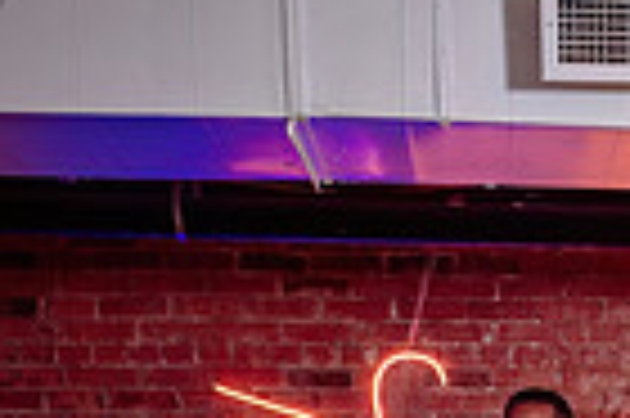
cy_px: 753
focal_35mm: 112
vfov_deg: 11.3
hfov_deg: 17.1
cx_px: 828
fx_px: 1958
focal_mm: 24
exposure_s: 1/100
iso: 640
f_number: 3.2
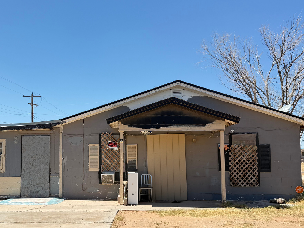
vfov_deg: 36.7
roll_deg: +0.1
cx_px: 119
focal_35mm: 39
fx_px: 343
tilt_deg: +2.8
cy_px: 135
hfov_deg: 47.5
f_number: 1.78
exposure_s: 1/2801
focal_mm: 6.76
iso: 100
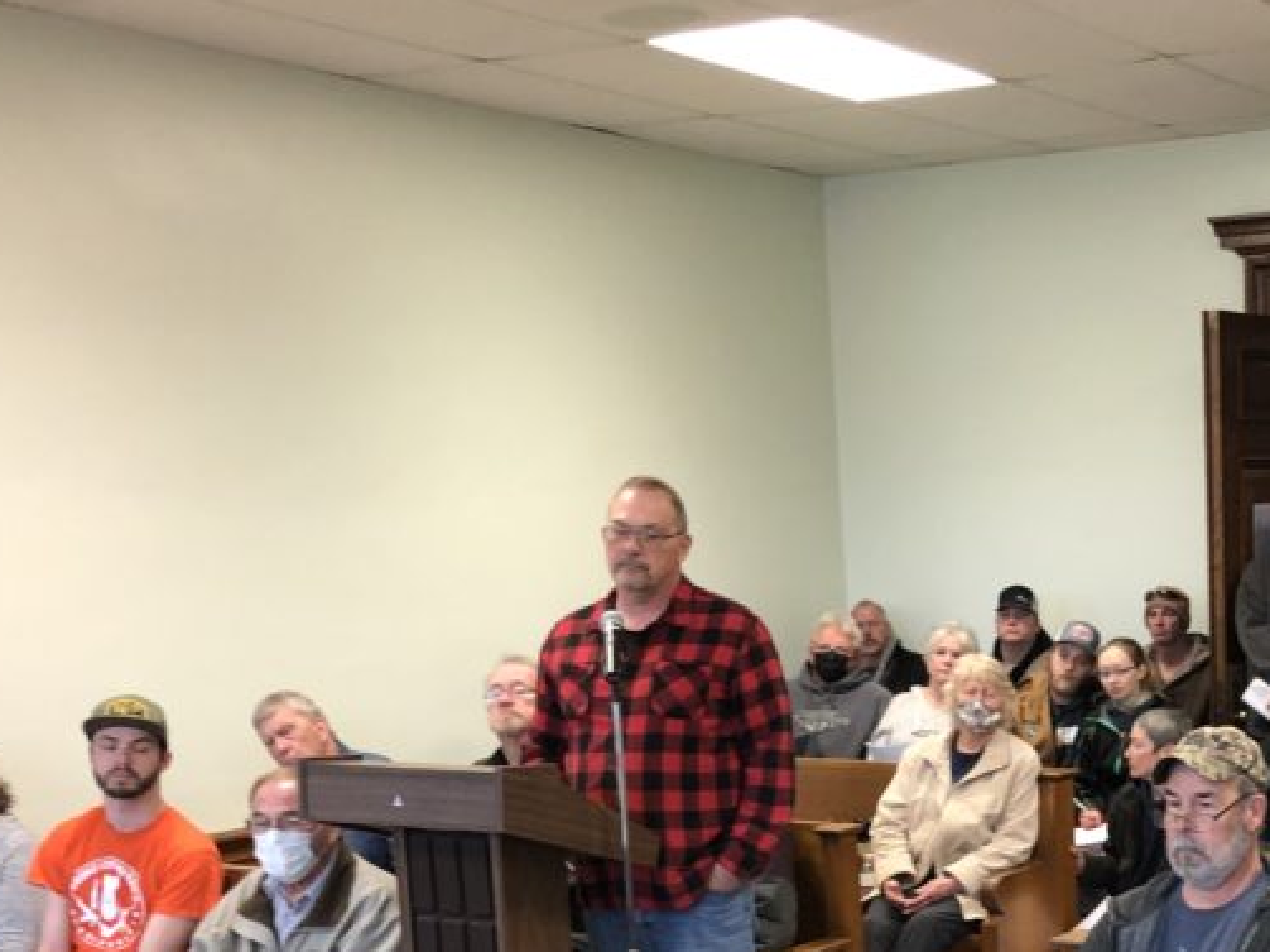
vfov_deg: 24.5
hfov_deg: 32.2
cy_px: 942
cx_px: 1134
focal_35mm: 57
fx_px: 2091
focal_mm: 3.99
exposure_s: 1/17
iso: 40
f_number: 1.8
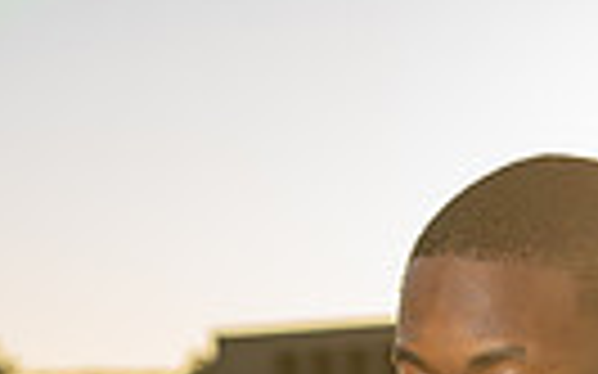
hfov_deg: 11.1
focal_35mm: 189
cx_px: 445
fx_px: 3079
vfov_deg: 6.6
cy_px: 910
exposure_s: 1/250
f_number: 4.5
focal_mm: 55
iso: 64
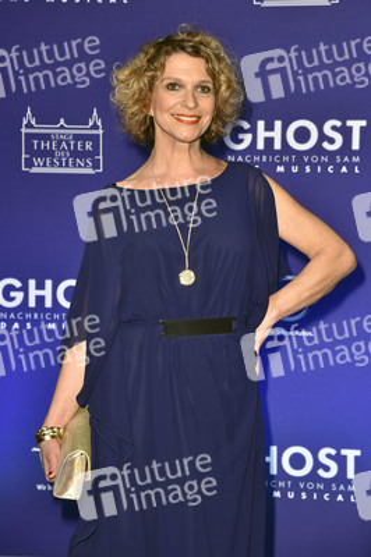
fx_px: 1425
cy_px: 278
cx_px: 186
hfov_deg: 14.8
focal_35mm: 92
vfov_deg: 22.2
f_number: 6.3
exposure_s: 1/160
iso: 500
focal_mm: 92
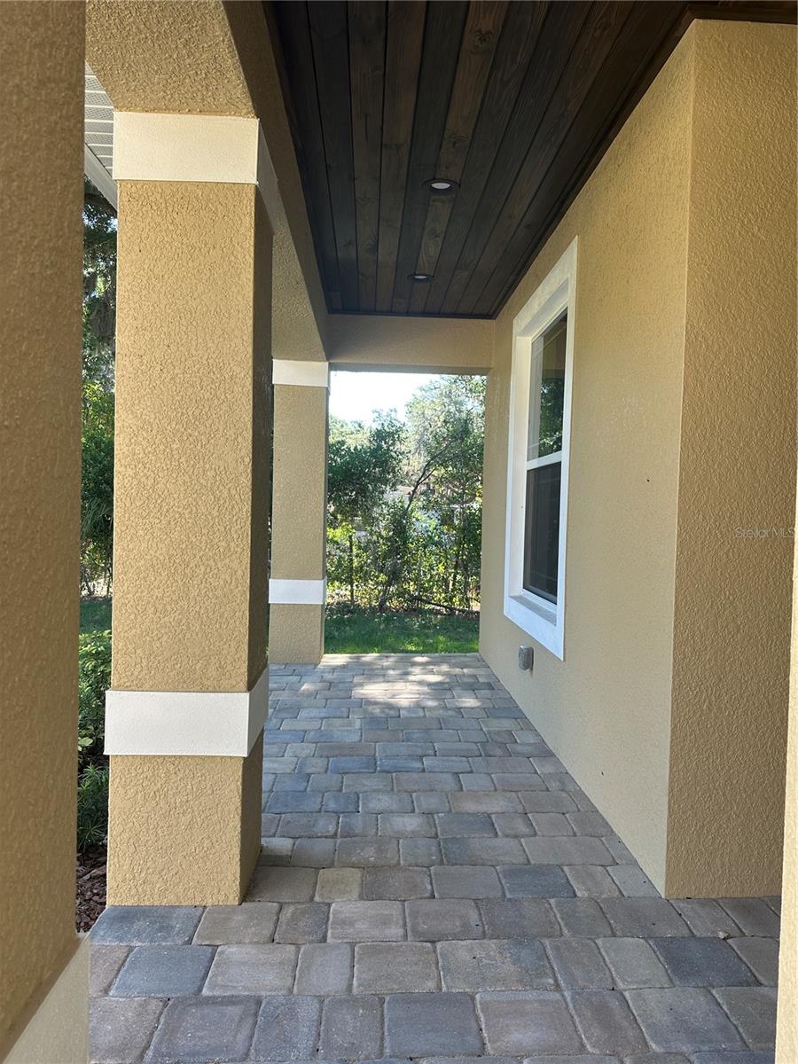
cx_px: 399
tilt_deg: -0.8
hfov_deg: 56.8
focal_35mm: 24
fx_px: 738
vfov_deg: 71.6
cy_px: 532
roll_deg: -2.6
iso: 80
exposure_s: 1/421
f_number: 1.78
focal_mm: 6.86
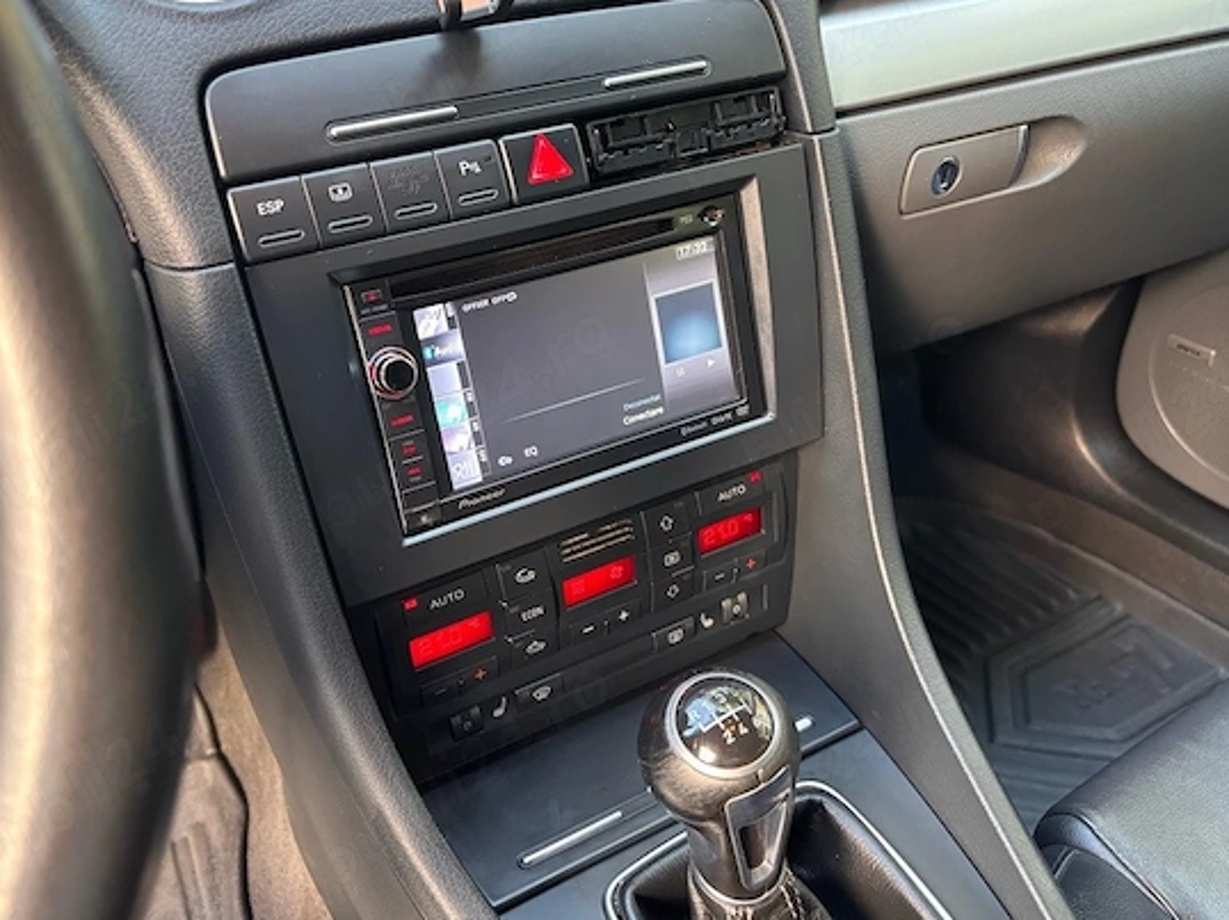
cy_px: 434
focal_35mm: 29
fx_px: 1029
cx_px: 553
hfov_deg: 61.5
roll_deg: +4.2
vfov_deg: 48.2
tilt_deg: -31.5
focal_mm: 5.96
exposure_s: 1/49
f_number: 1.6
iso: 320
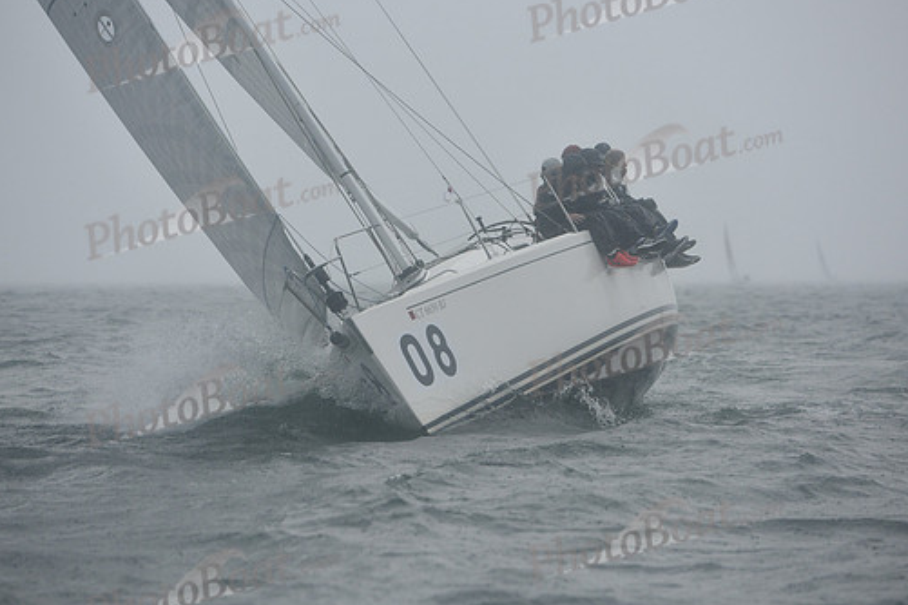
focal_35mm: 197
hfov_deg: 10.4
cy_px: 282
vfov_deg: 7.0
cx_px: 435
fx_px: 4968
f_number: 4.5
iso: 400
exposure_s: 1/640
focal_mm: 170
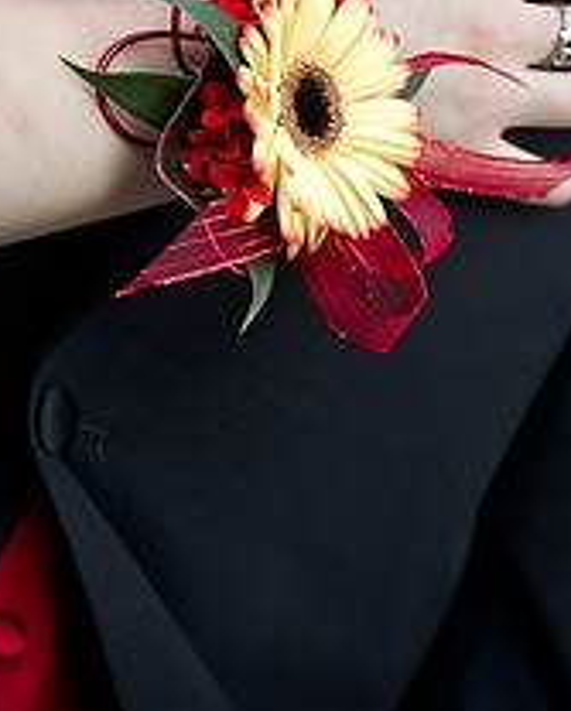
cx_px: 294
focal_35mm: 71
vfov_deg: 26.4
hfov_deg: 21.6
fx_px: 1497
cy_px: 191
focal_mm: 35
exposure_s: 1/320
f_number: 5.6
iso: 400
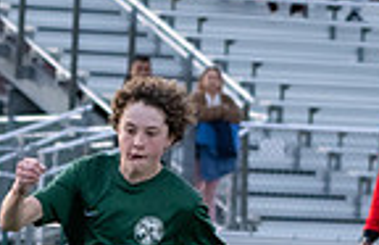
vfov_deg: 2.1
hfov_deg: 3.2
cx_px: 182
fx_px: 6767
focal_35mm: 649
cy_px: 325
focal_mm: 100
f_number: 4.5
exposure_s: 1/1250
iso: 2000
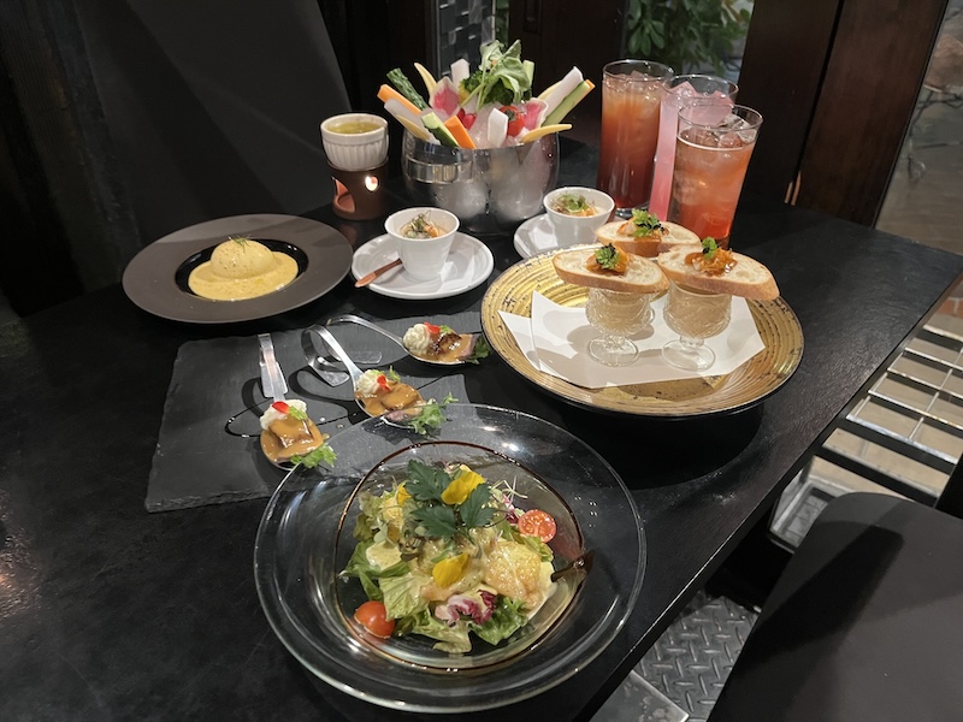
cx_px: 482
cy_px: 361
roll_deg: -1.1
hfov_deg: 67.3
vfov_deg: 53.1
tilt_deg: -35.0
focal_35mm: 26
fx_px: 723
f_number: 1.6
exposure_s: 1/40
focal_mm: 5.1
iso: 500
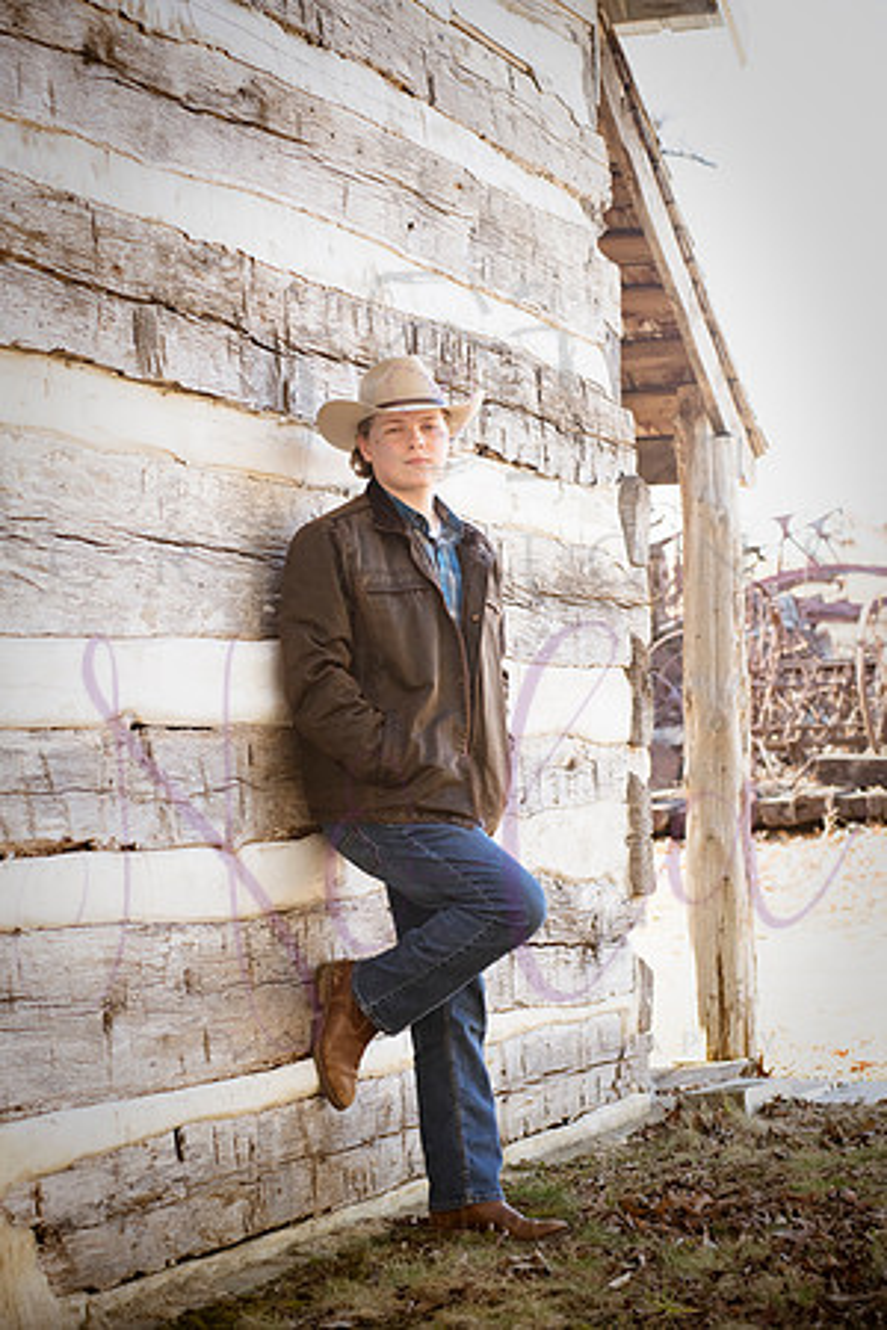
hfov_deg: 17.1
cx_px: 444
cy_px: 665
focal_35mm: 80
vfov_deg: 25.4
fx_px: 2956
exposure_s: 1/500
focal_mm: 80
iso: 800
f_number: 6.3
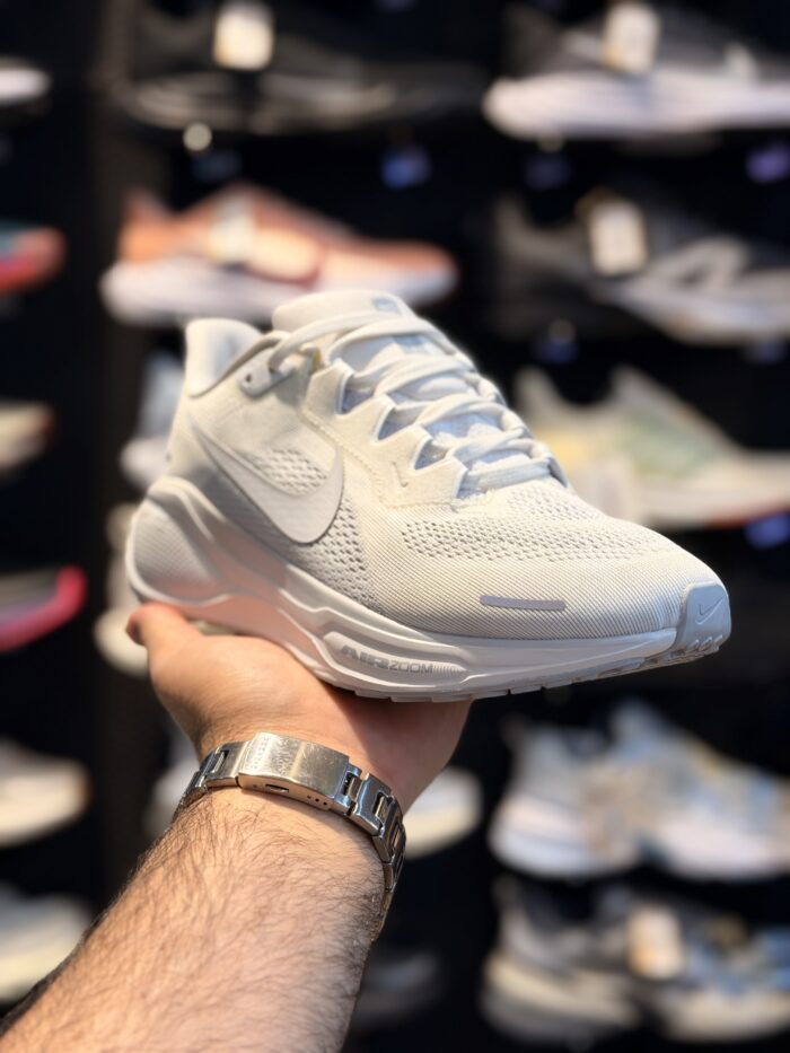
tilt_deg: -6.0
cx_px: 395
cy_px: 526
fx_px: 1460
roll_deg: +1.4
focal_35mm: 48
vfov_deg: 39.7
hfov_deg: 30.3
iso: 50
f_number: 1.78
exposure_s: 1/127
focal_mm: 6.76
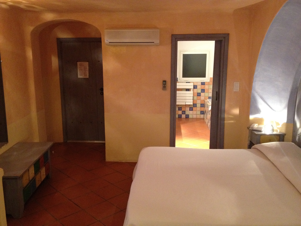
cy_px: 113
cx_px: 150
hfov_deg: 52.6
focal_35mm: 35
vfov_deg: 40.7
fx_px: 304
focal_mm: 4.28
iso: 500
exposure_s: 1/15
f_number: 2.4
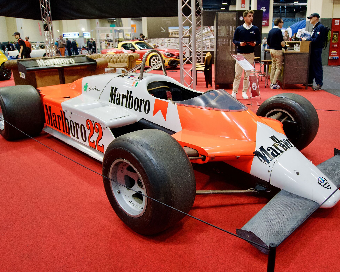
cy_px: 132
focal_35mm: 30
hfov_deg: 59.3
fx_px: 298
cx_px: 189
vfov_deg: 49.1
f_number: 4
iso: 1250
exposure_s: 1/160
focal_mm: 17
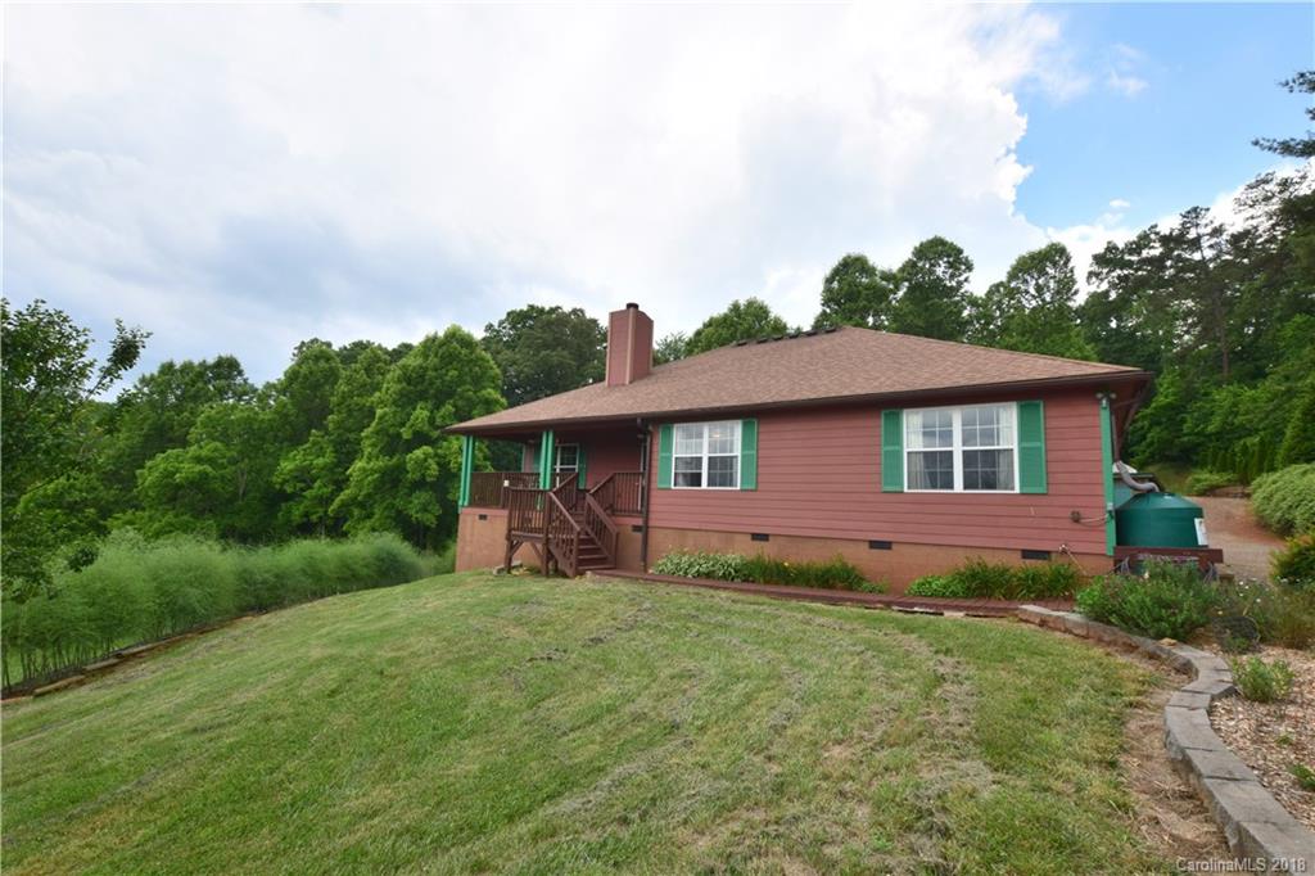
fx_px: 548
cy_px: 438
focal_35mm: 15
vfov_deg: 77.3
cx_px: 658
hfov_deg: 100.4
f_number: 10
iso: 400
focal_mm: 10
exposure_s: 1/250
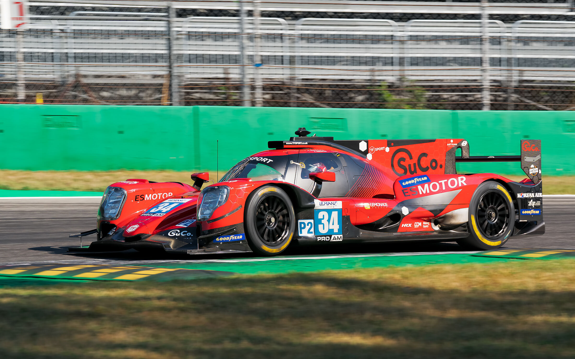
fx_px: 2194
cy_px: 174
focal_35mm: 140
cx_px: 288
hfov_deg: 14.9
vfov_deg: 9.4
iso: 320
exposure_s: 1/500
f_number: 7.1
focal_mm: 137
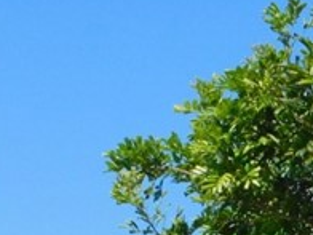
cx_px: 545
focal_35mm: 188
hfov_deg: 10.0
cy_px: 504
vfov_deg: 7.5
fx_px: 1700
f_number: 3.5
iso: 125
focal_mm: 6.3
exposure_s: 1/1250
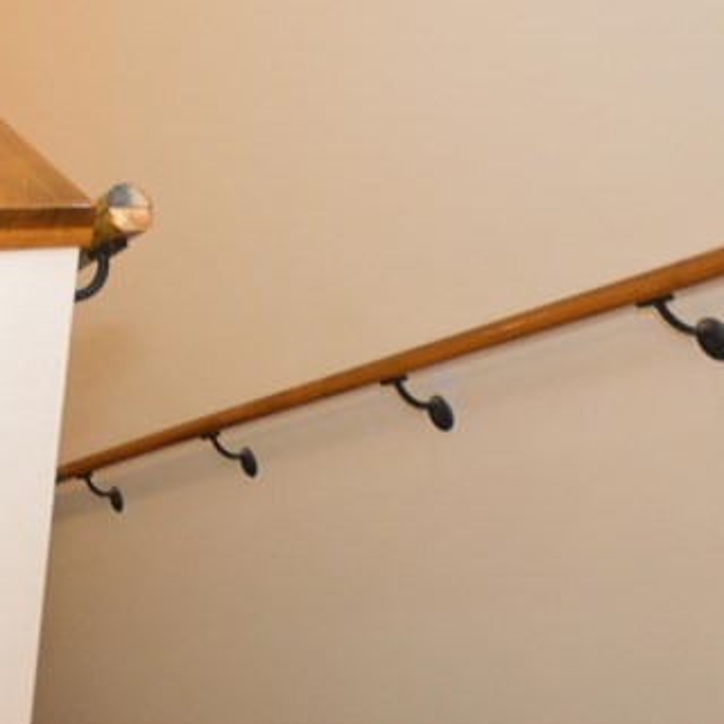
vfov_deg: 27.5
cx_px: -272
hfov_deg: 26.8
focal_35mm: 51
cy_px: -234
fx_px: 1207
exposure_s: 1/60
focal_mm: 10
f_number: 4
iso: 450
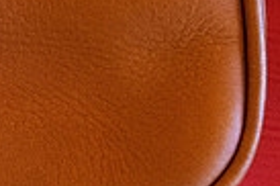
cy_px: -110
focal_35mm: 135
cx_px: -84
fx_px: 1049
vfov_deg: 9.8
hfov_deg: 14.6
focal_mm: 32
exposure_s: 1/125
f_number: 5.6
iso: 16000
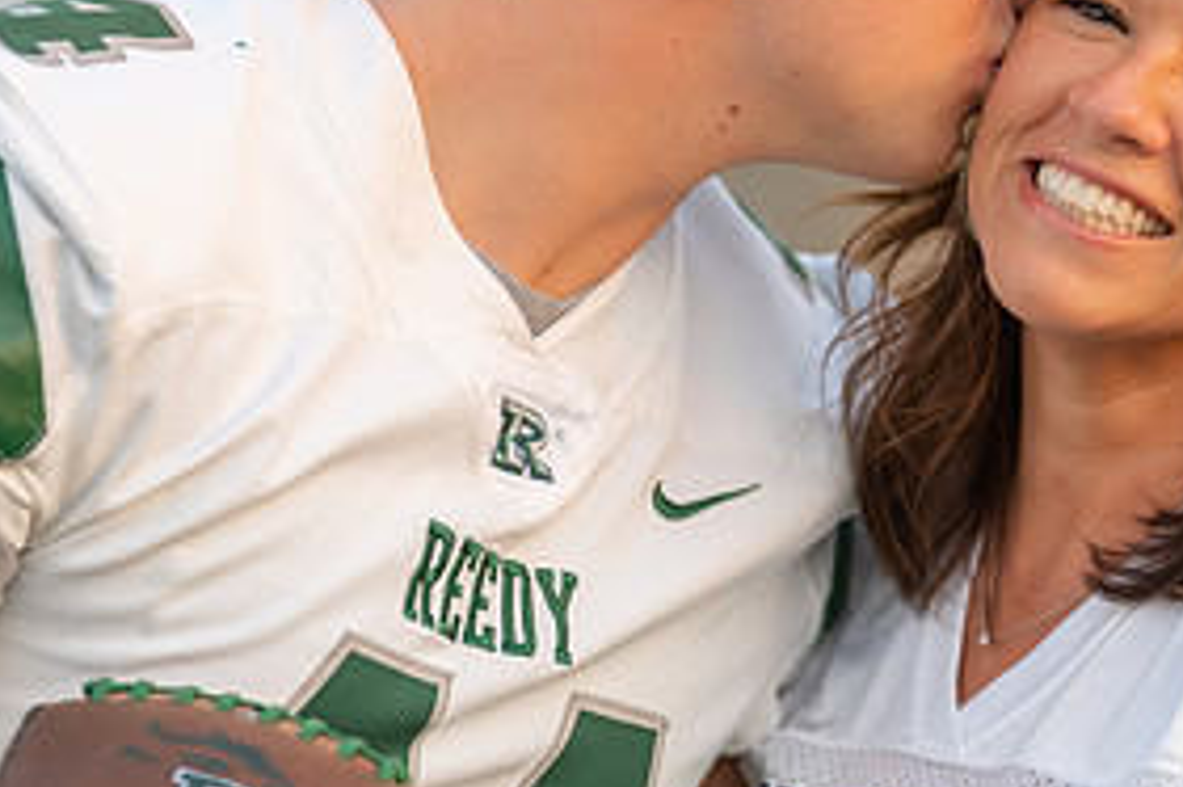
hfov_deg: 6.5
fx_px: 10443
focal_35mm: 318
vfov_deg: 4.3
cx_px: 943
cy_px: 280
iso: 250
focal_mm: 154
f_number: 2.8
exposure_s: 1/320
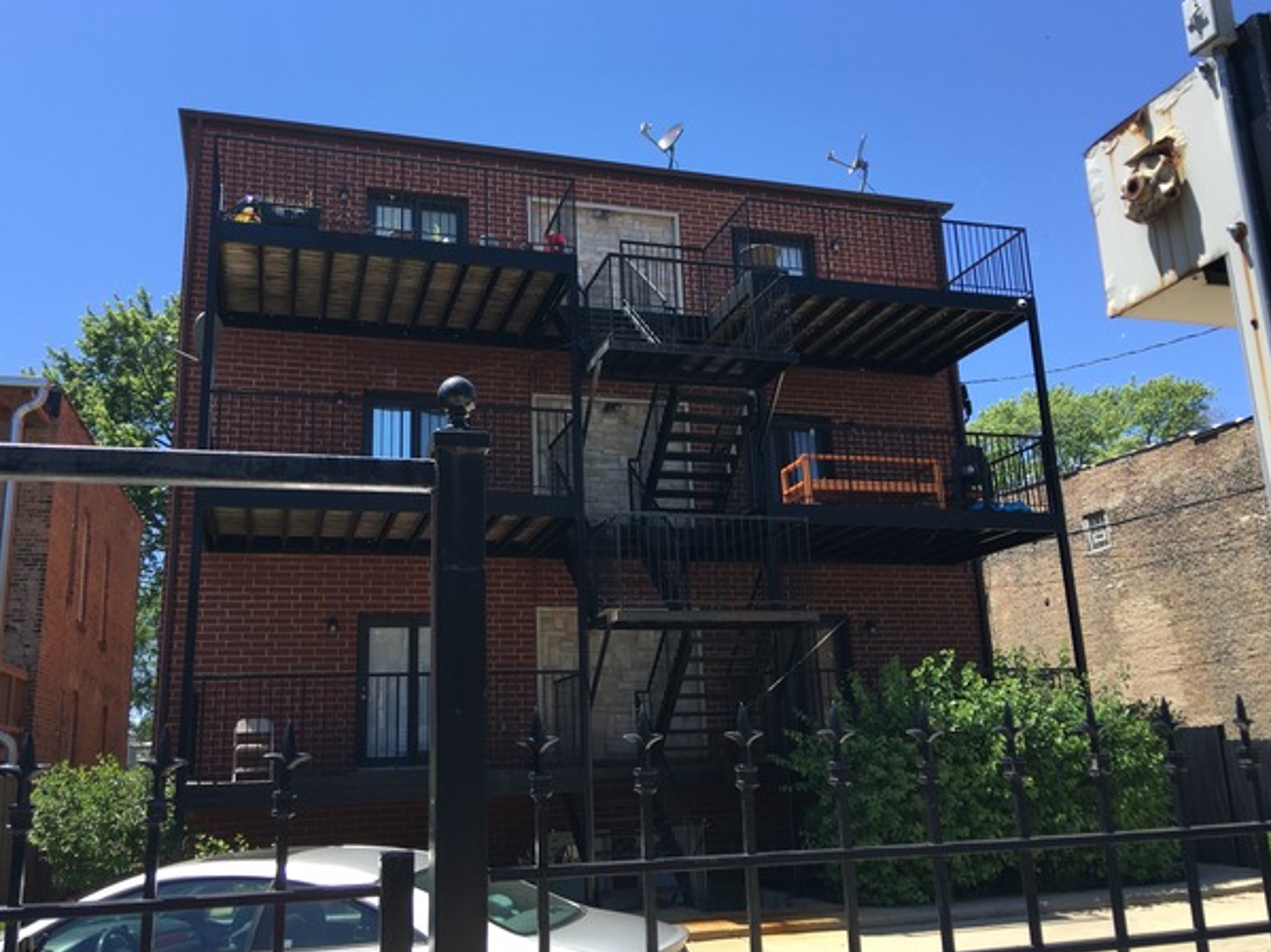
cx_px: 615
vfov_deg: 45.4
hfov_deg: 58.3
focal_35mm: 31
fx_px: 1138
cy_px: 490
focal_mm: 4.15
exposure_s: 1/739
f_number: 2.2
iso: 25
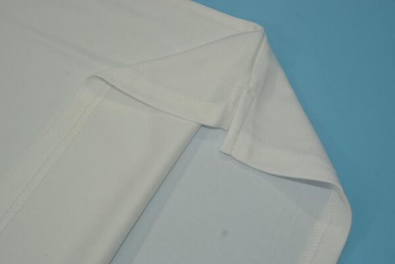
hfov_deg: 46.4
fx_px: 461
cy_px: 132
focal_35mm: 42
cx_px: 198
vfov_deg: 31.9
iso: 200
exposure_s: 1/80
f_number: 7.1
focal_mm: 28
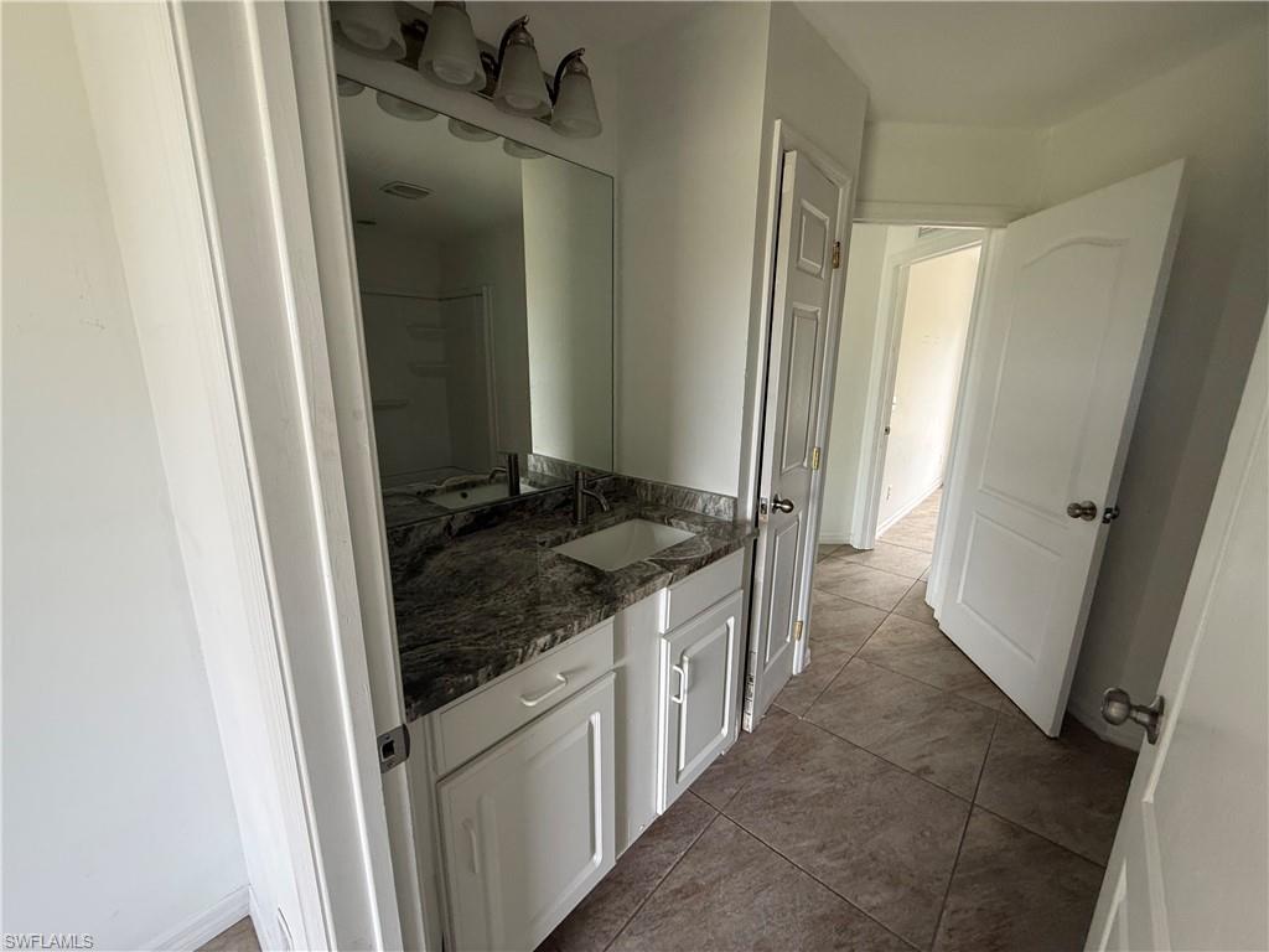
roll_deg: -1.3
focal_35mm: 14
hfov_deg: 102.1
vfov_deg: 85.7
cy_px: 476
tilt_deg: -14.0
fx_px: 513
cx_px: 634
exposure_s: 1/99
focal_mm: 2.22
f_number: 2.2
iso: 320
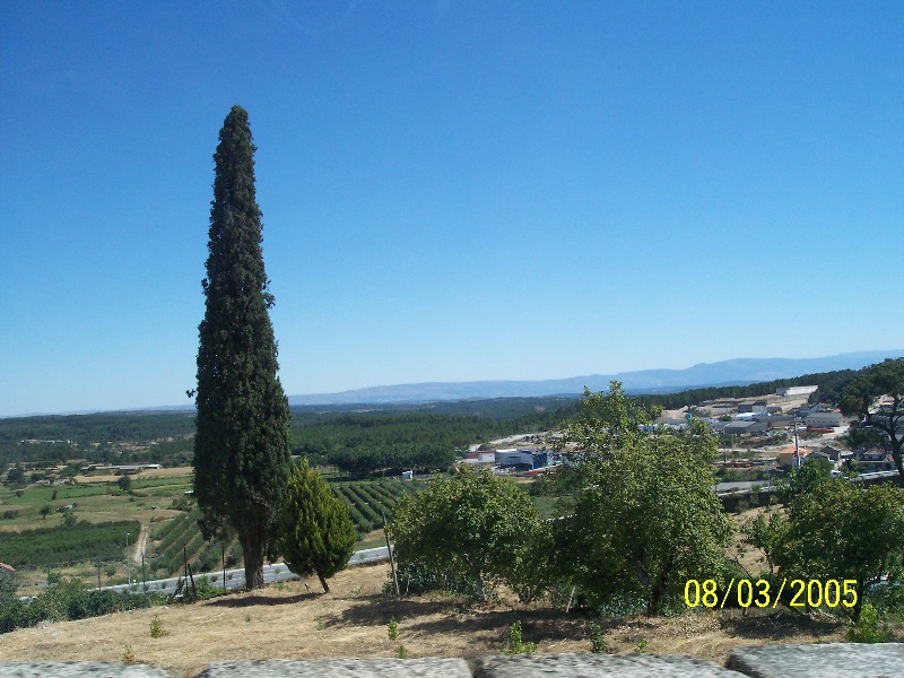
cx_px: 452
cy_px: 339
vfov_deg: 37.7
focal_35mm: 38
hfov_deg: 49.0
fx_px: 992
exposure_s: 1/700
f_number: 4.8
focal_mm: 8
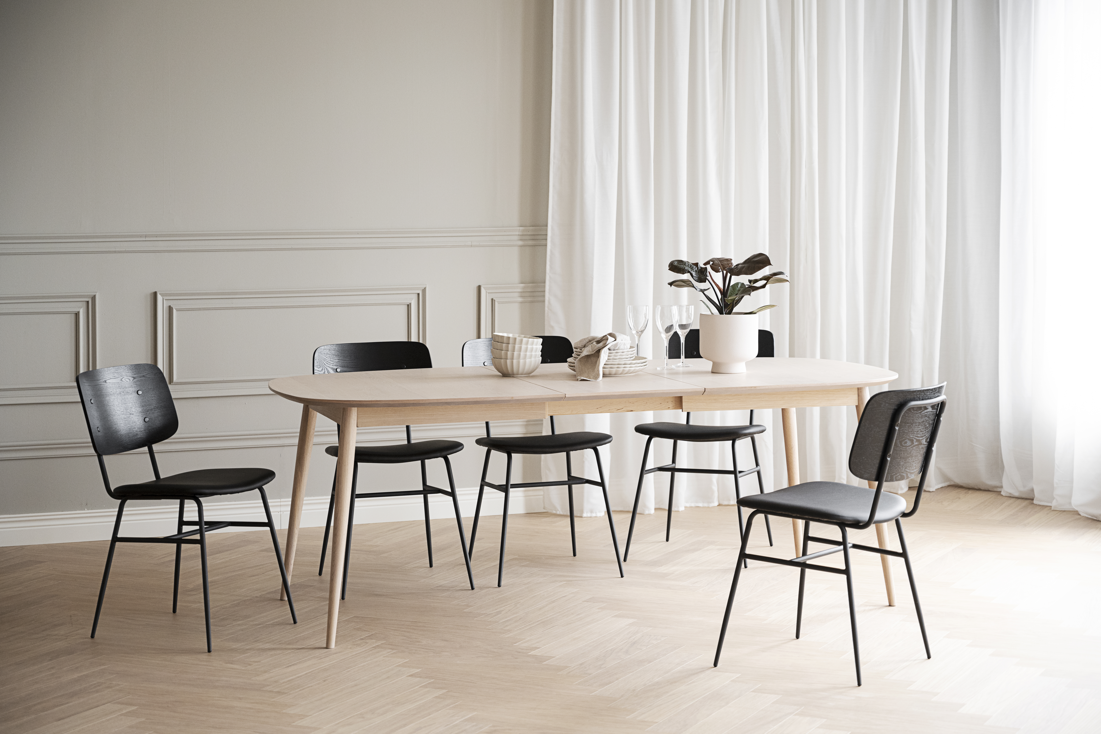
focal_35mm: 64
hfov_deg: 31.4
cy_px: 367
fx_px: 1957
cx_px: 550
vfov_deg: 21.2
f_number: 4
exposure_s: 1/80
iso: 800
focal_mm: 64
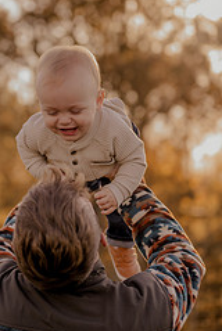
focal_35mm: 94
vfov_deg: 21.6
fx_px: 867
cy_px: 116
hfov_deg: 14.6
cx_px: 64
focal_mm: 50
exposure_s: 1/1600
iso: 250
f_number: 1.8
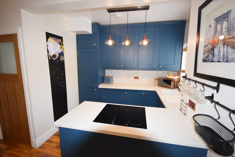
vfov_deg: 77.3
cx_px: 118
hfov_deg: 100.4
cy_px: 78
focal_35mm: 15
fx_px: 98
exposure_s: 1/100
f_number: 5
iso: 800
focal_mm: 10
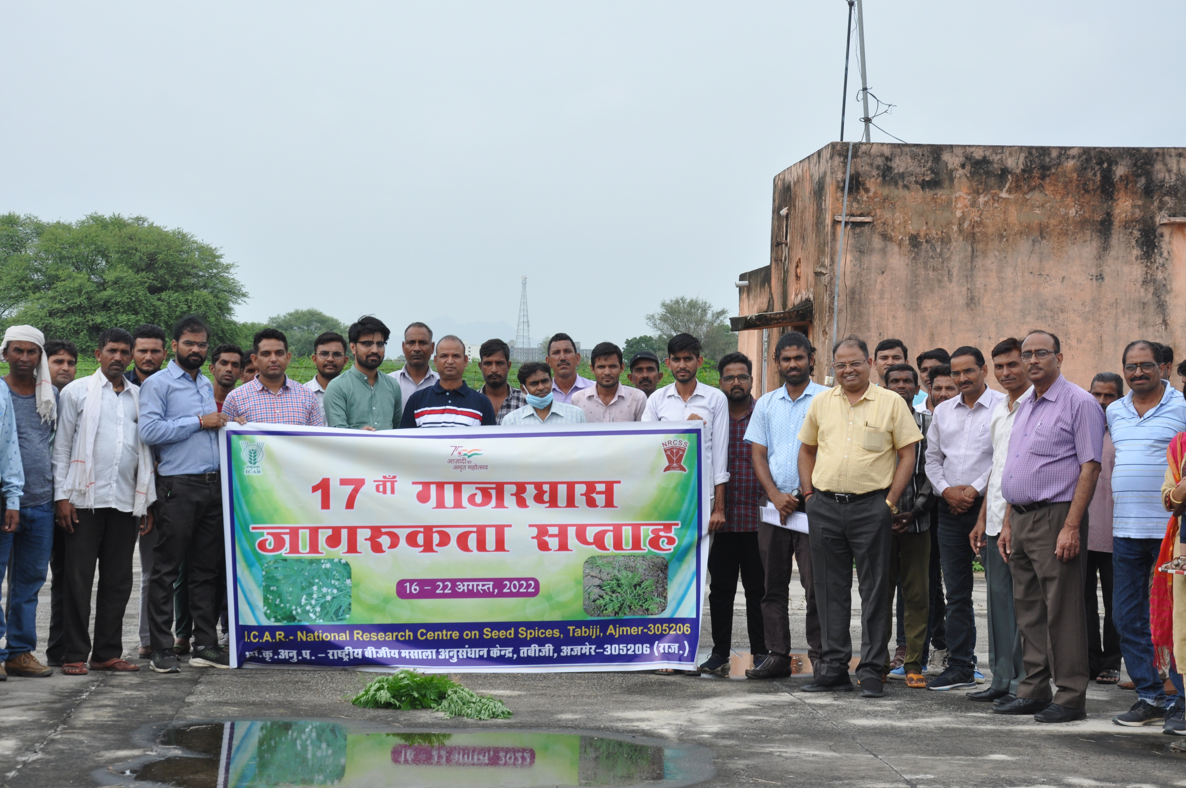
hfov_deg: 26.0
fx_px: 2567
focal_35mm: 78
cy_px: 394
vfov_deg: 17.4
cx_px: 593
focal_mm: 52
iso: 400
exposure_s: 1/320
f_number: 10
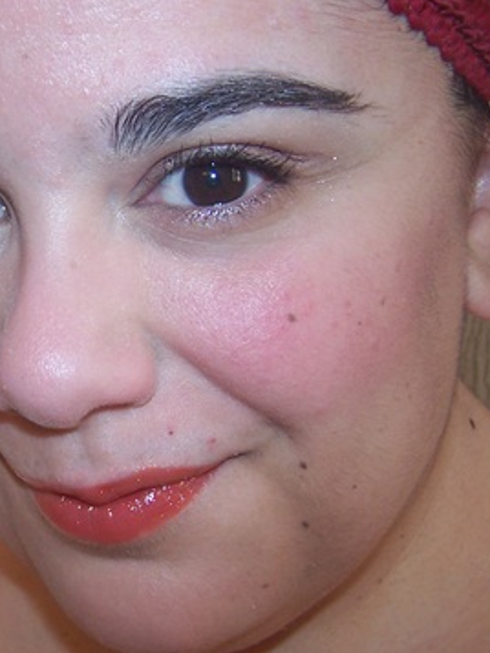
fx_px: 1226
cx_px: -13
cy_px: 388
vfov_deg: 29.7
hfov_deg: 21.7
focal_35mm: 65
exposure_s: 1/60
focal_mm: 6.3
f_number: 2.8
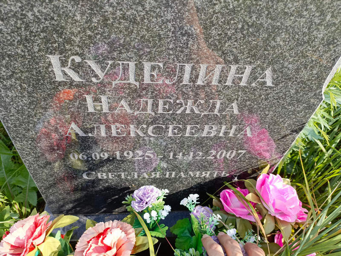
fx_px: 246
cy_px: 128
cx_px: 170
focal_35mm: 25
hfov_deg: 69.4
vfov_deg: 54.9
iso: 113
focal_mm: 4.76
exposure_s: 1/258
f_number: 1.69
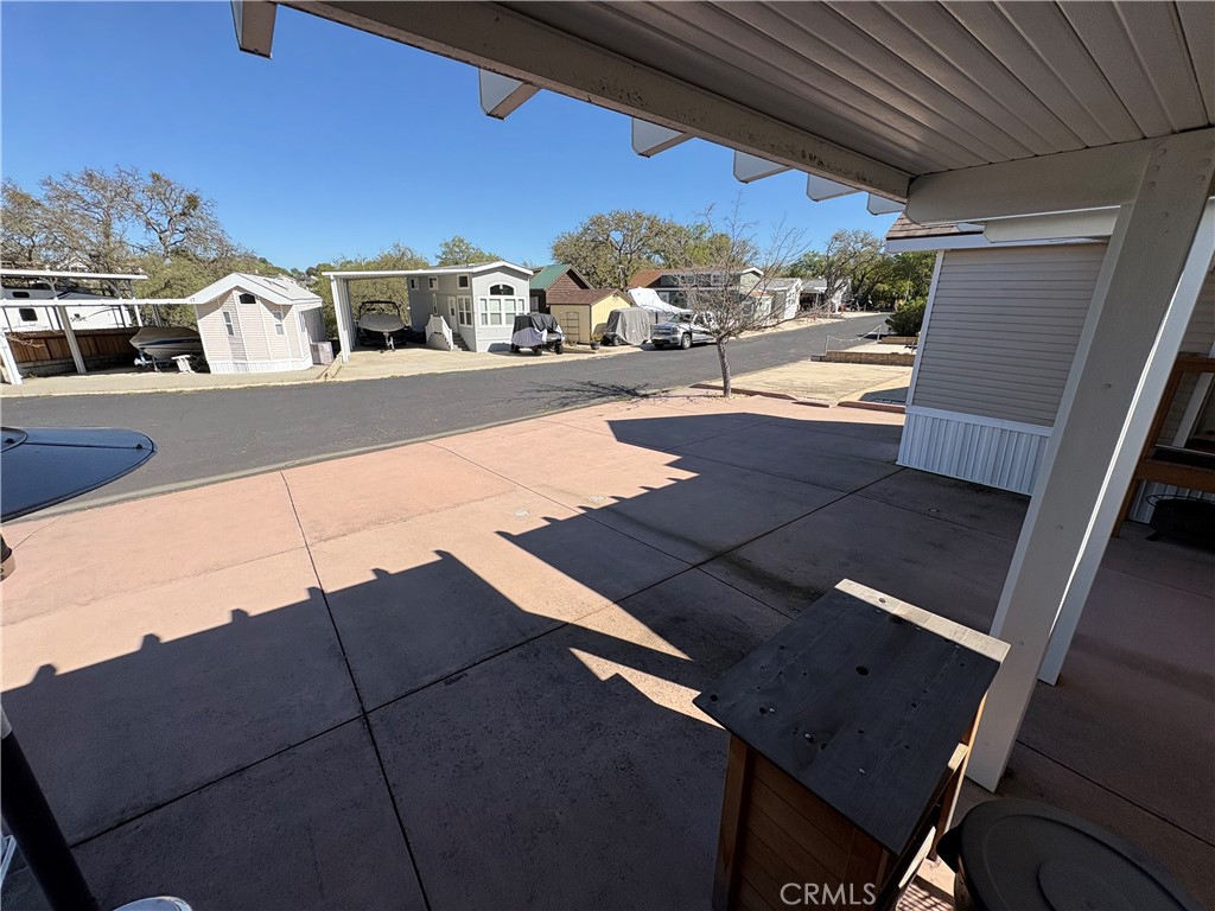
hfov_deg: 102.1
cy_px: 456
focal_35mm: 14
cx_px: 608
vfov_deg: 85.7
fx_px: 491
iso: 50
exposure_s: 1/1789
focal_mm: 2.22
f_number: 2.2
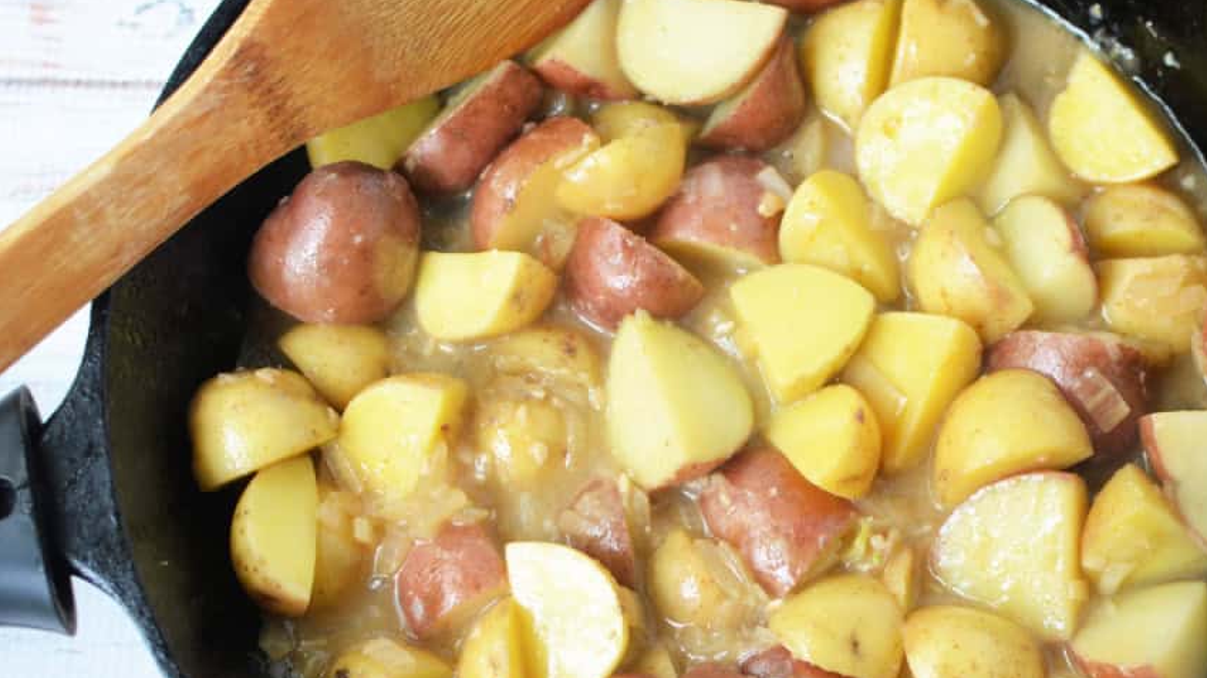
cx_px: 827
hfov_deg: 27.1
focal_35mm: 78
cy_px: 424
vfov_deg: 15.5
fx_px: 2487
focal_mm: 35
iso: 500
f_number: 4
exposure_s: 1/60
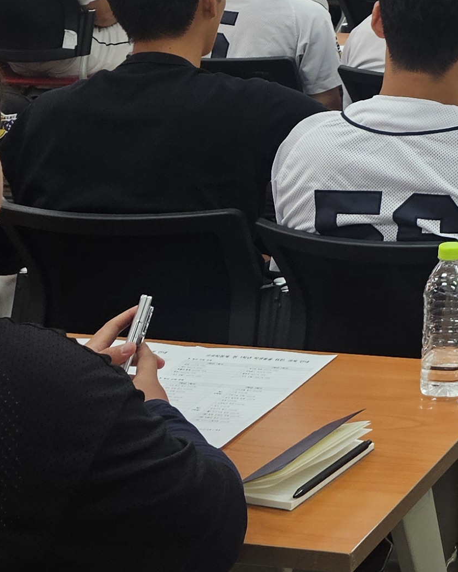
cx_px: 875
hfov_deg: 15.0
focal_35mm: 86
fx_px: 1457
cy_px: -39
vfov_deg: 21.2
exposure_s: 1/180
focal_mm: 5.4
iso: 125
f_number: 1.8
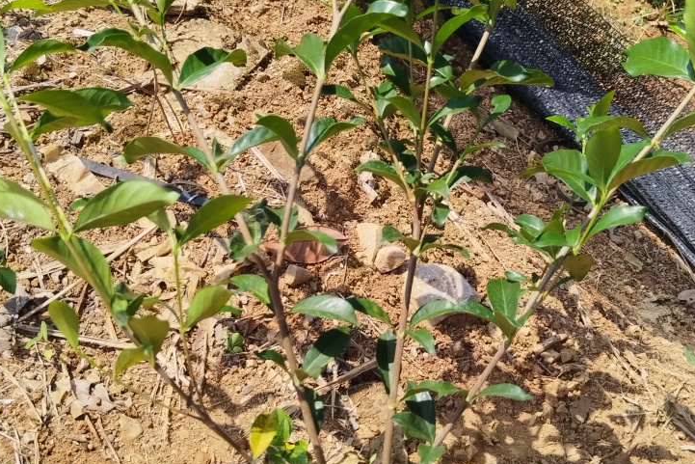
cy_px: 204
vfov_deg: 33.4
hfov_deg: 48.4
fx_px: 772
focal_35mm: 40
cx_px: 373
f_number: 1.9
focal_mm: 4.95
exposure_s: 1/1053
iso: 100
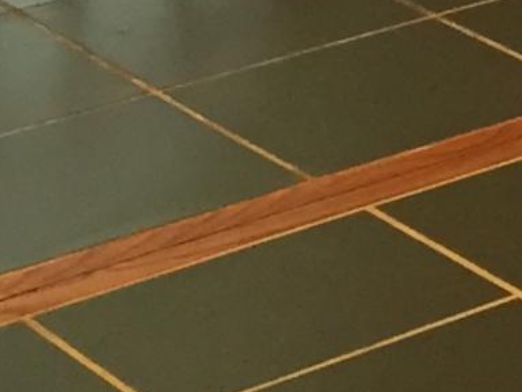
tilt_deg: -8.9
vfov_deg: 6.2
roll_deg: -1.7
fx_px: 3409
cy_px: -638
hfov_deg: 7.8
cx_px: 1471
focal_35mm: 226
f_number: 2.2
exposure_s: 1/30
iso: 100
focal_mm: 4.15
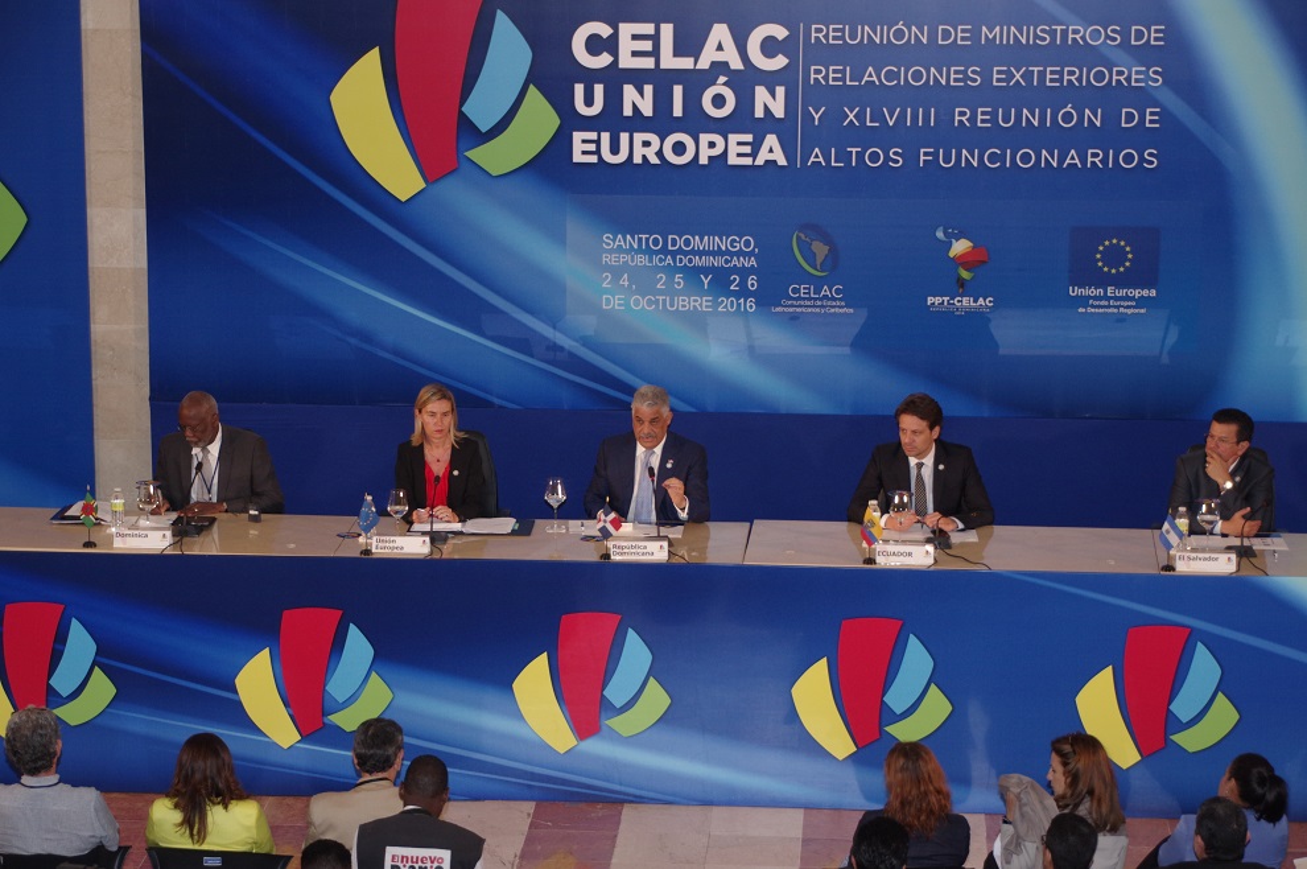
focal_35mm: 102
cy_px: 434
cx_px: 654
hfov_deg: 20.0
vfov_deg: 13.4
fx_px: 3699
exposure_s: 1/100
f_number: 5.6
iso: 800
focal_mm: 68
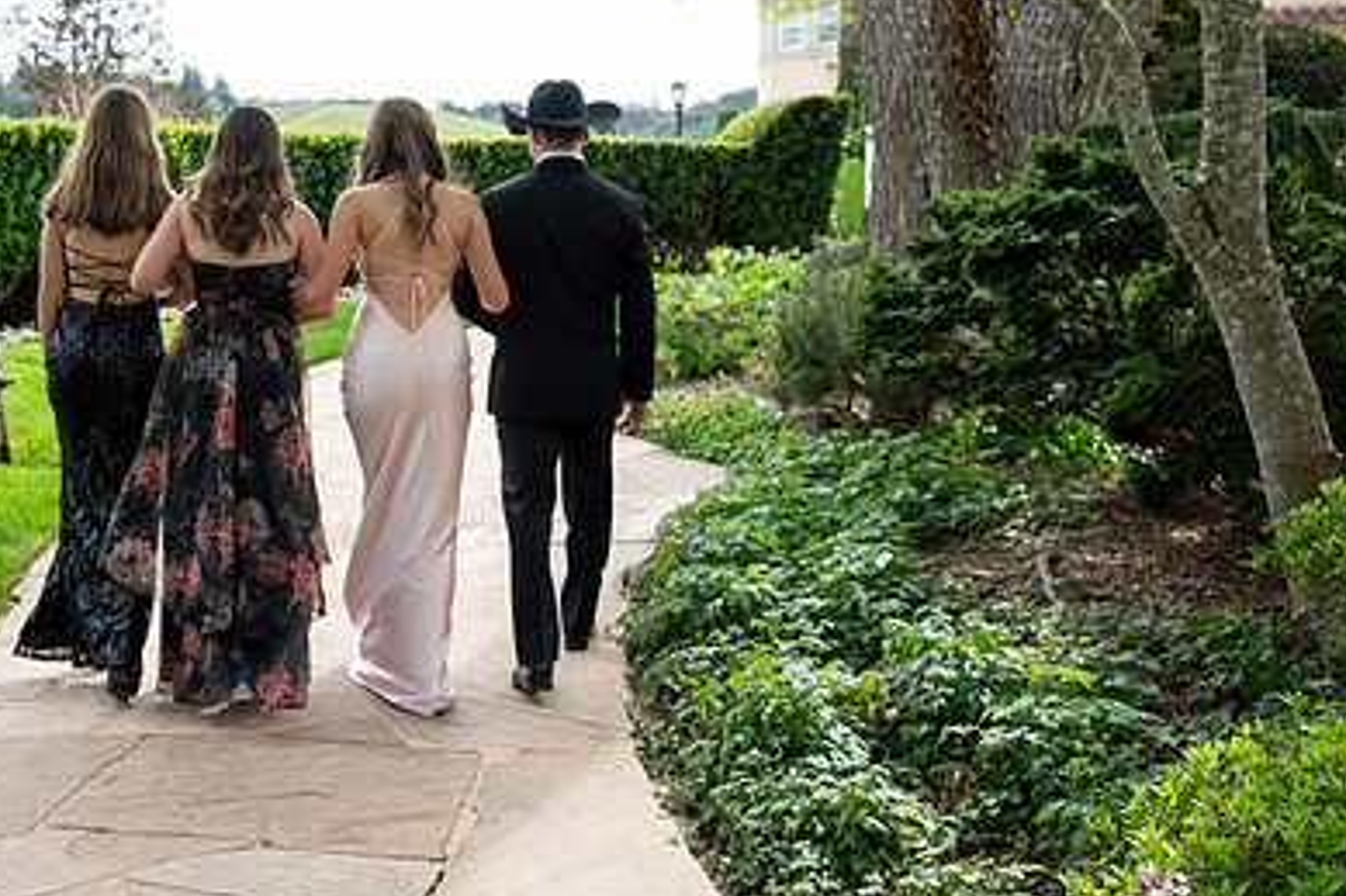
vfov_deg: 30.1
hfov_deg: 43.8
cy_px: 251
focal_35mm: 44
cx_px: 429
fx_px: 1644
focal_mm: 29.5
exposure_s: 1/2000
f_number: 5.6
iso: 1250
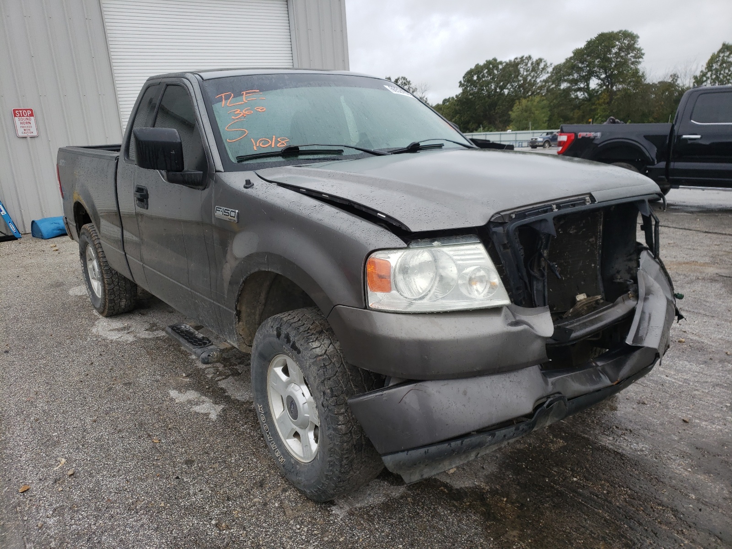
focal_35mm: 26
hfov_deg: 67.3
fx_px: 550
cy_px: 274
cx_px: 366
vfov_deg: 53.1
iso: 50
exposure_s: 1/435
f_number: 1.5
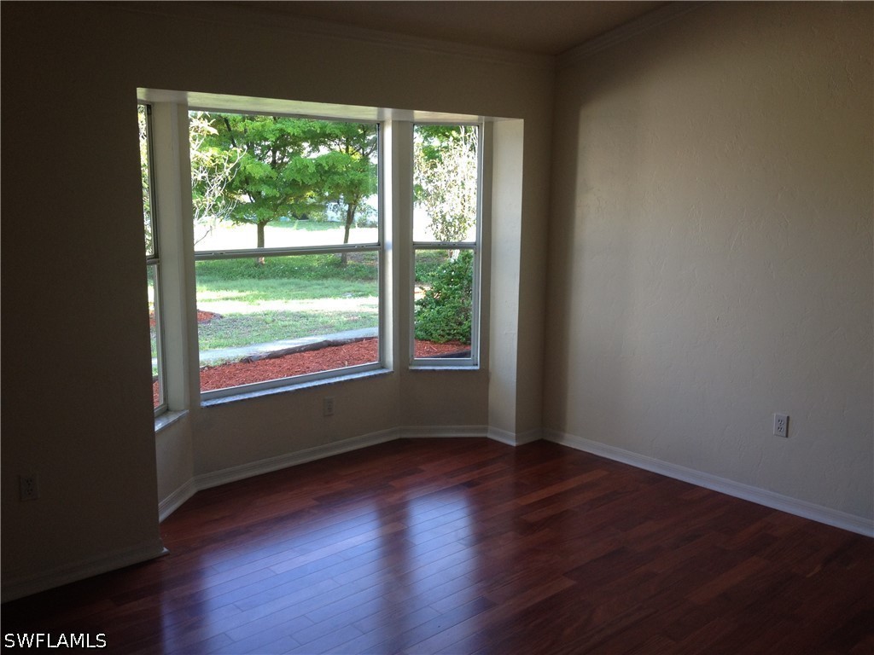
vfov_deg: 40.7
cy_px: 328
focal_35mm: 35
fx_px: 884
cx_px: 437
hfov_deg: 52.6
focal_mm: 4.28
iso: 64
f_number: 2.4
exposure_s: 1/60
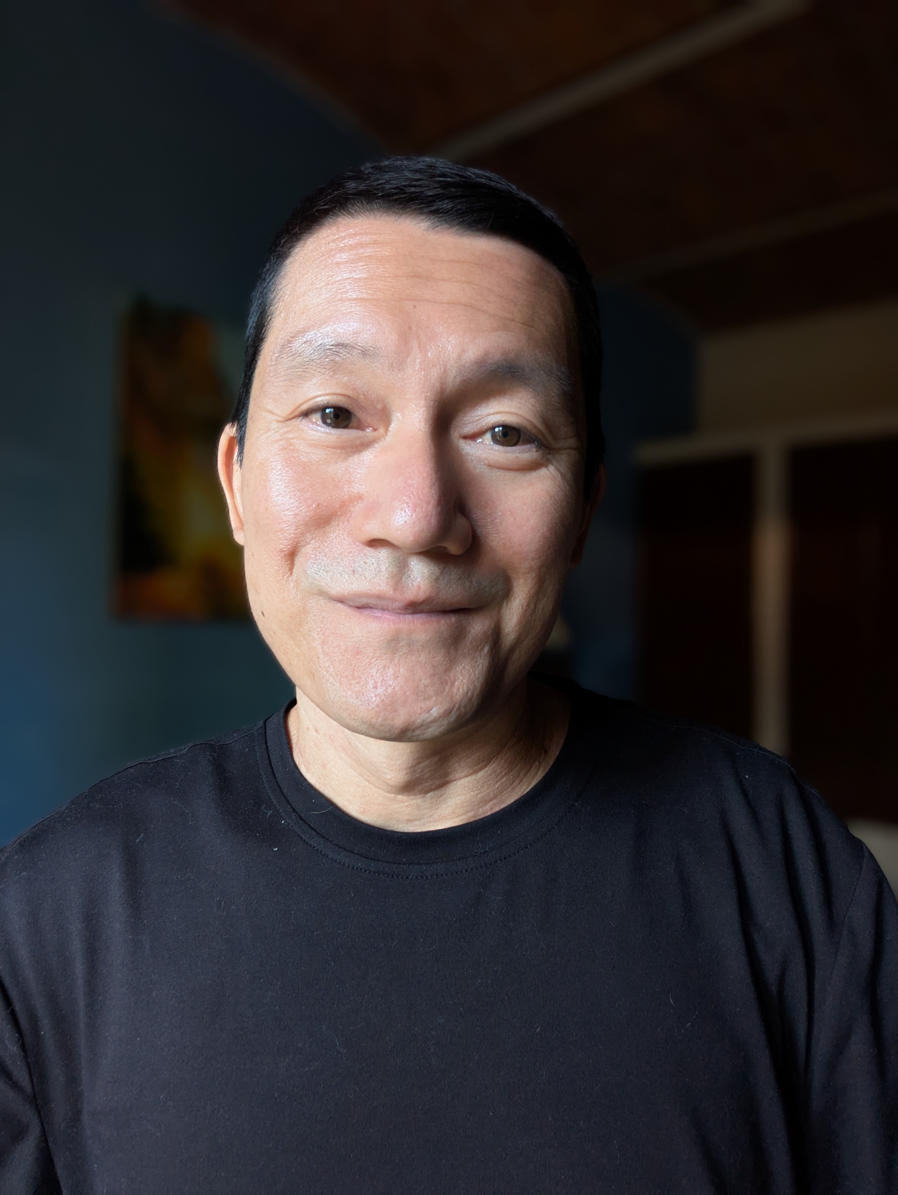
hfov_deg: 56.9
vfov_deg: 71.6
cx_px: 449
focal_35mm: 24
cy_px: 598
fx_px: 829
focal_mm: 2.51
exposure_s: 1/15
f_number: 2
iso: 111
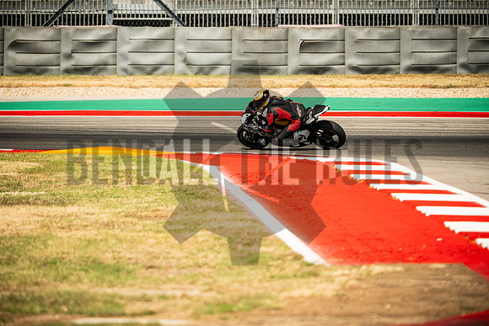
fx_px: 5706
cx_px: 244
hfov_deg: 4.9
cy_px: 163
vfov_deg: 3.3
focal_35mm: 420
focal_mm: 280
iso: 250
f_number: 2.8
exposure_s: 1/2000
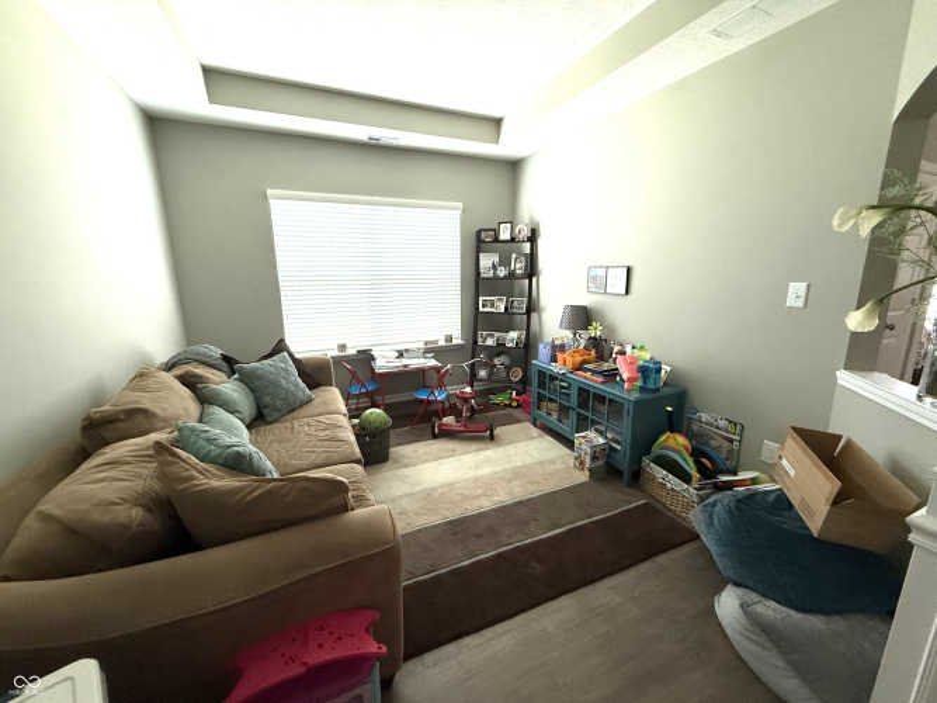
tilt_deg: -11.9
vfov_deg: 85.7
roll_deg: +0.0
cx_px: 468
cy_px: 352
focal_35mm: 14
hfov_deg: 102.1
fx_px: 379
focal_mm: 2.22
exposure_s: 1/120
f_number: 2.2
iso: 250
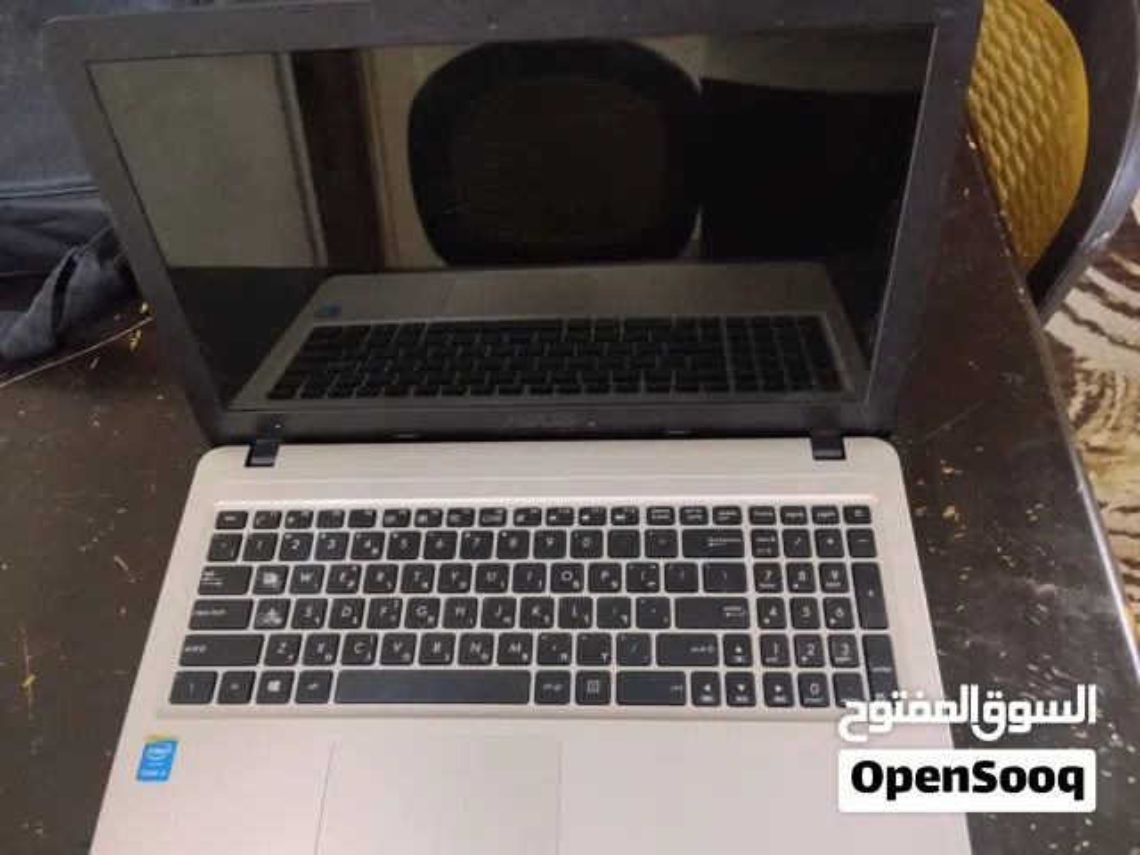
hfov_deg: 61.7
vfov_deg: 48.2
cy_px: 428
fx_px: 955
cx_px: 570
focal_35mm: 29
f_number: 1.8
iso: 640
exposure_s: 1/20
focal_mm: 4.22
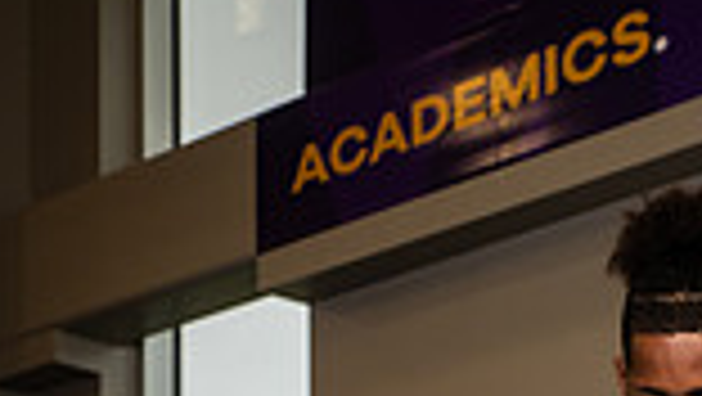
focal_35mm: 145
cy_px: 945
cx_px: 657
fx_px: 2701
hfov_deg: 14.6
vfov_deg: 7.8
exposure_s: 1/250
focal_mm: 48
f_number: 5.6
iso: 500
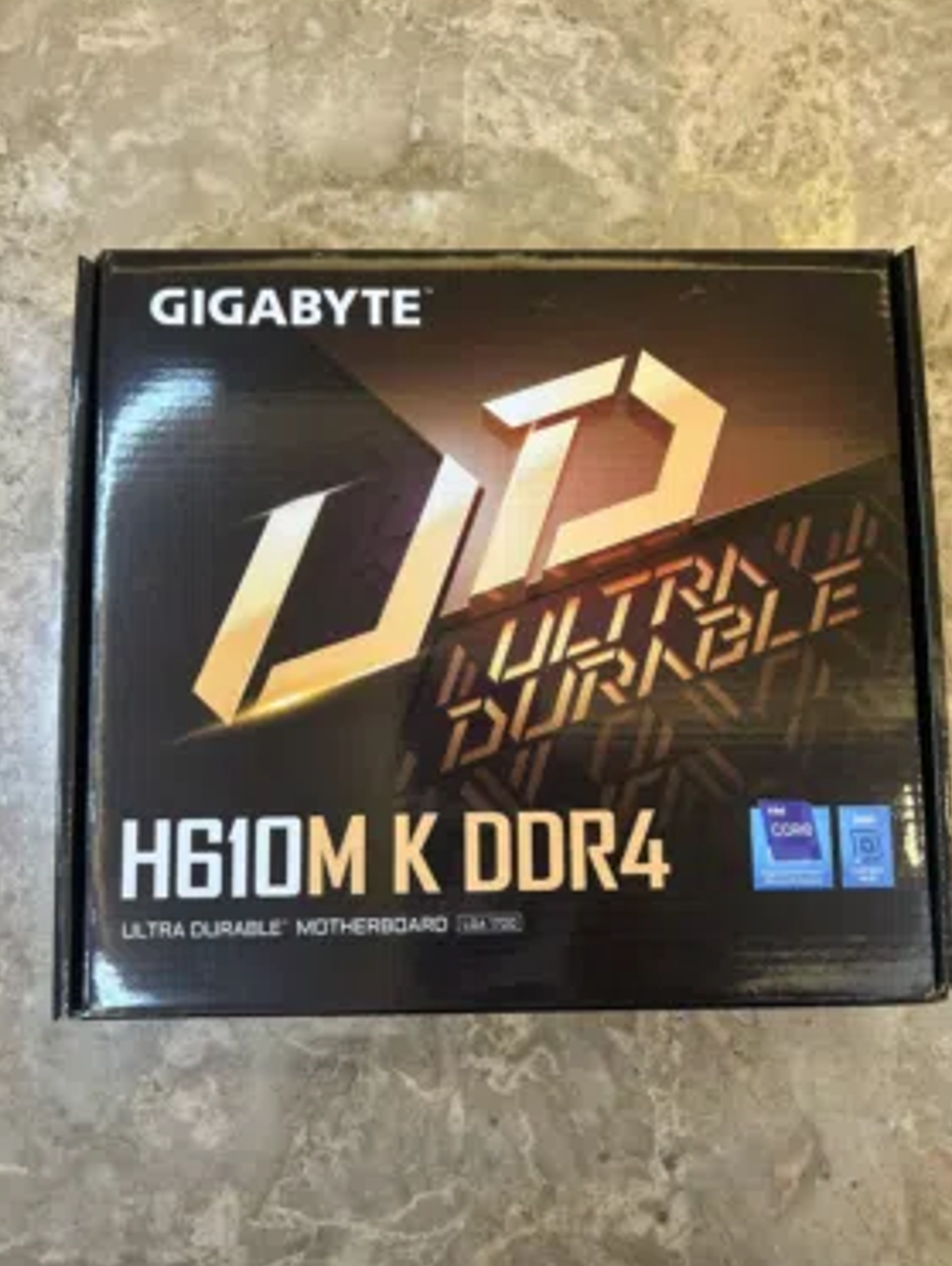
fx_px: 1025
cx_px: 508
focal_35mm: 28
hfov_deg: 49.8
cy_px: 590
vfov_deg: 63.3
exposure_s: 1/50
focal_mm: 5.7
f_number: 1.5
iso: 125
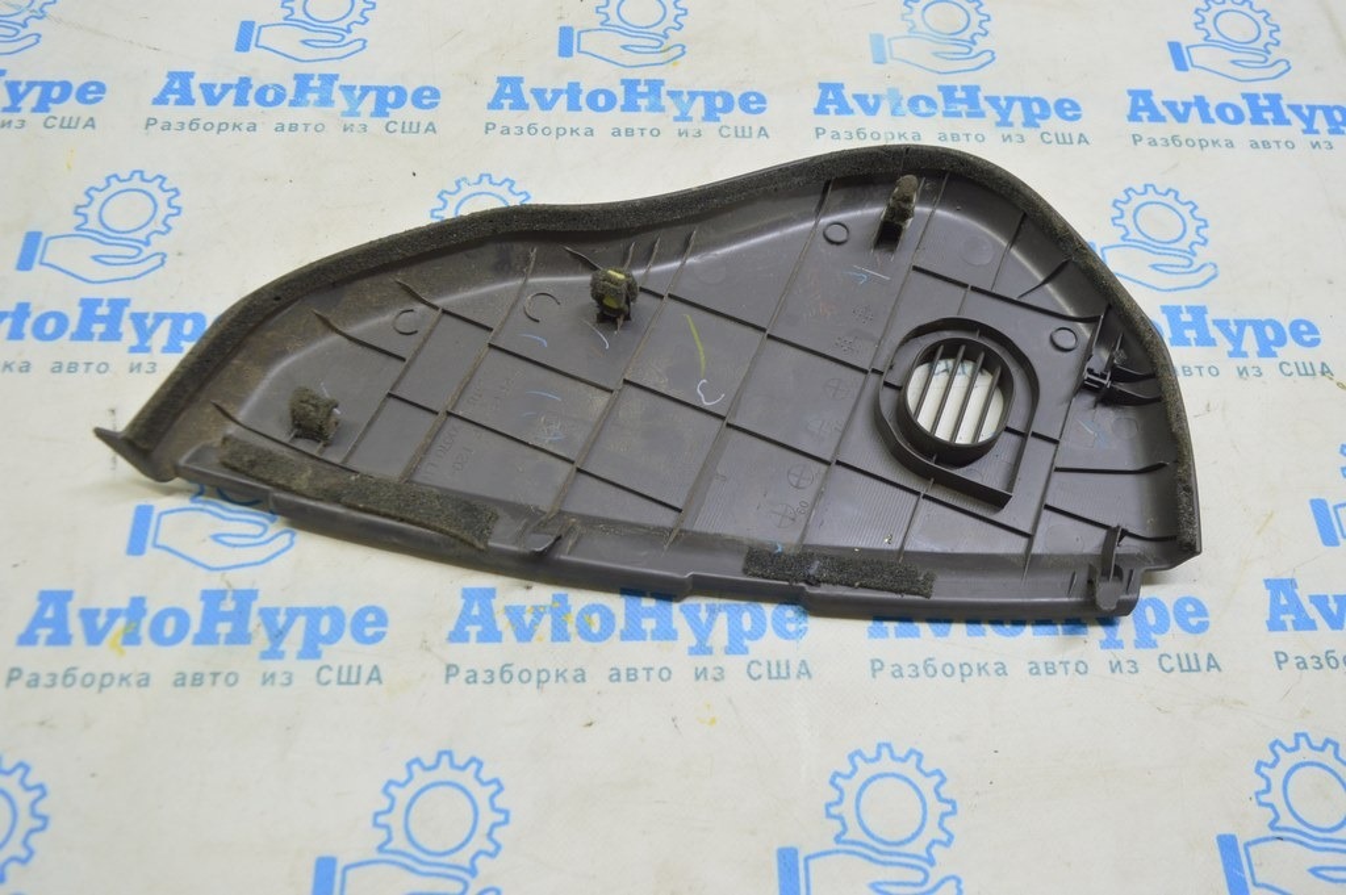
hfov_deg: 59.5
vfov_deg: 41.6
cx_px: 673
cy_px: 448
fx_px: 1177
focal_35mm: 32
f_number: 5.6
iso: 400
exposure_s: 1/20
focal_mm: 21
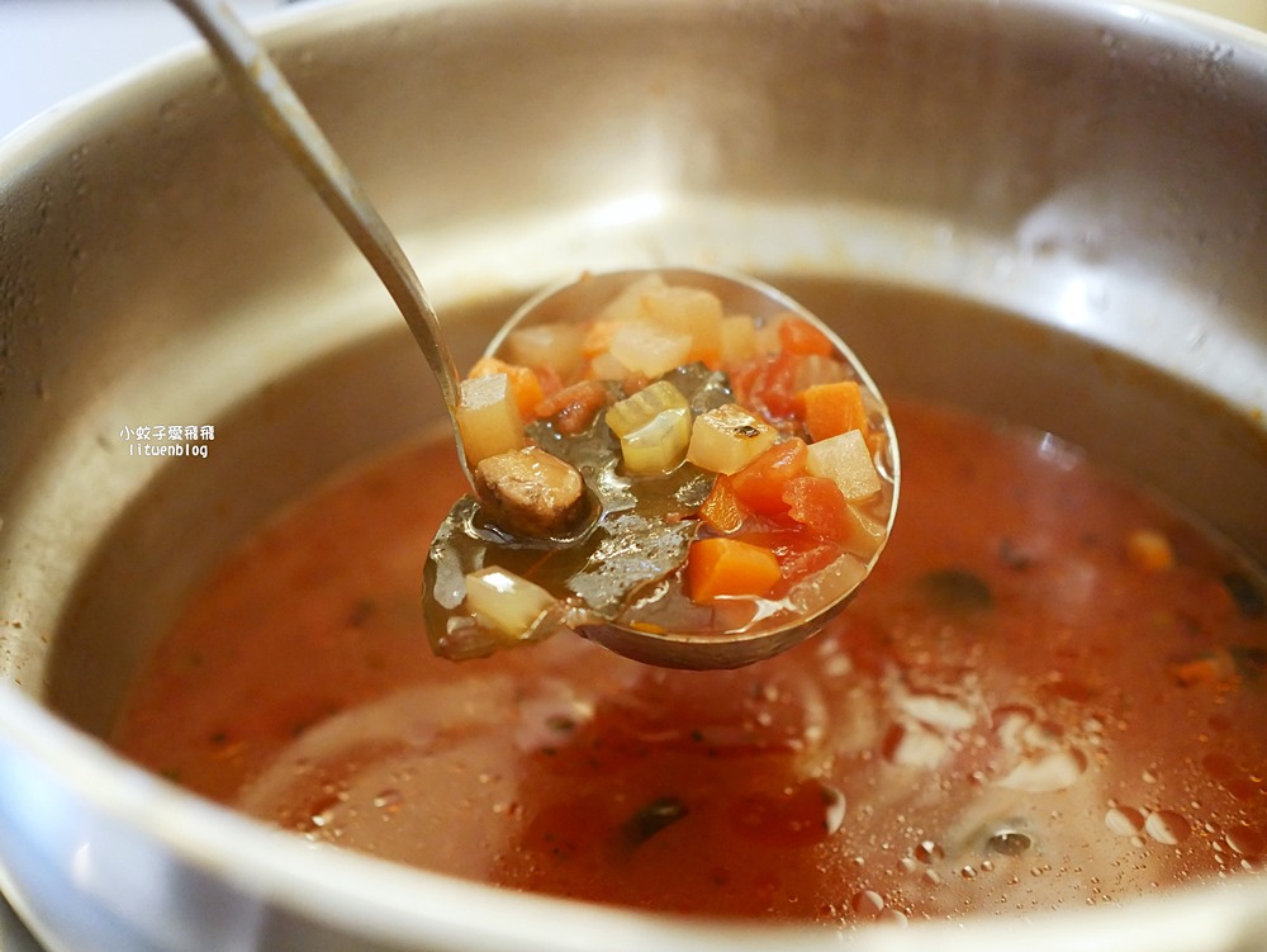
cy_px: 476
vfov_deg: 29.1
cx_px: 634
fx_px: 1831
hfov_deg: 38.2
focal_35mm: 50
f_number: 1.8
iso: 3200
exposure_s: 1/60
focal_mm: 25
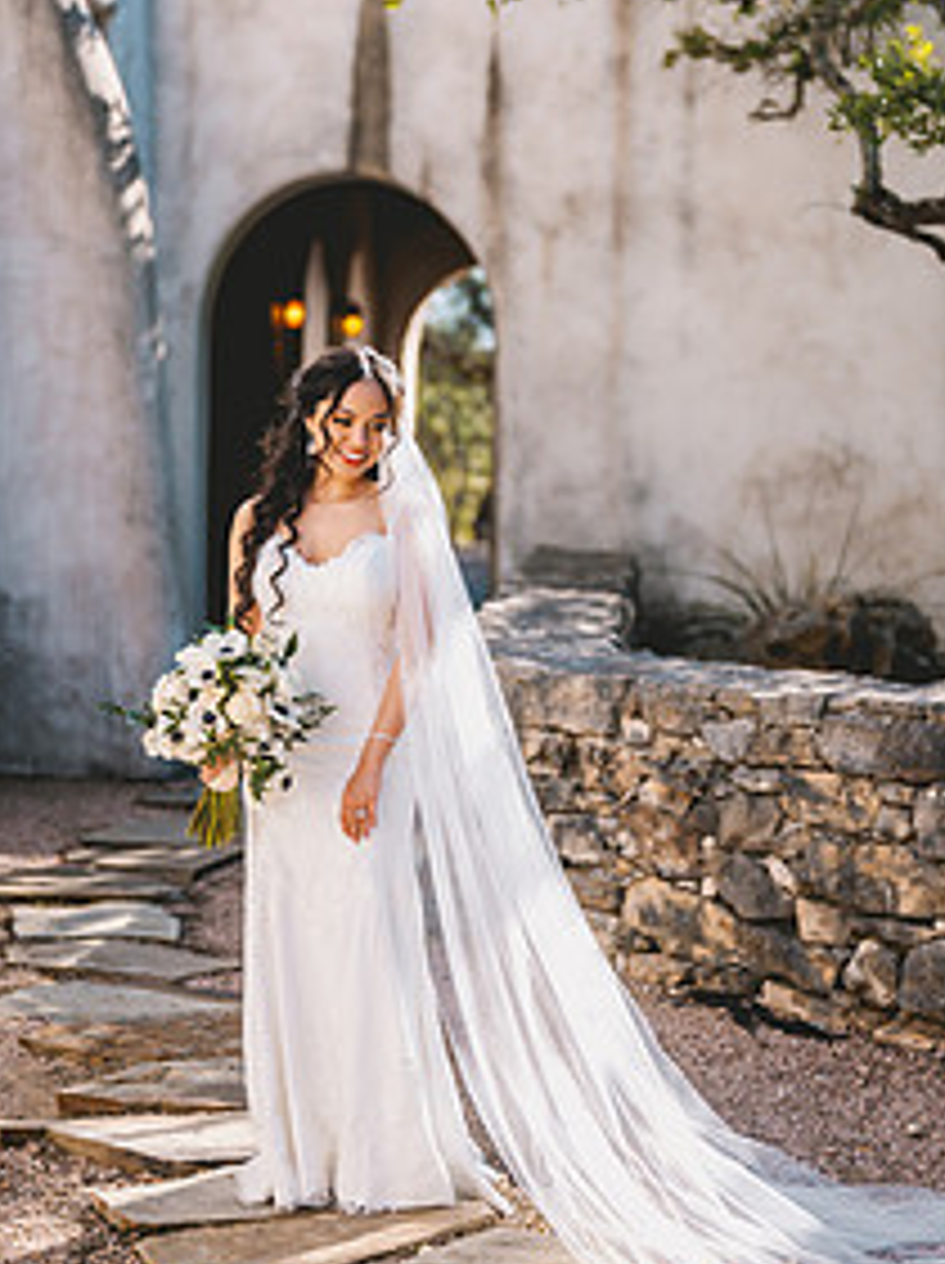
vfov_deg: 25.4
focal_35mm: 77
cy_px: 580
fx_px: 2809
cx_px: 367
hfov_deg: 19.1
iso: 80
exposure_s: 1/2500
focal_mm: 50
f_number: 1.8
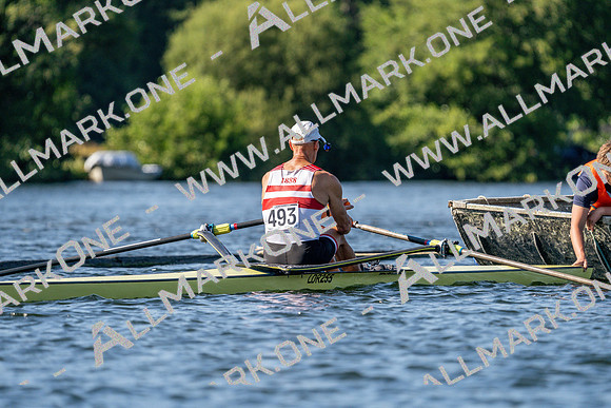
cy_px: 204
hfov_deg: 4.8
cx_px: 306
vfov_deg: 3.2
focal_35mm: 430
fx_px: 7299
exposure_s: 1/1600
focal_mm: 430
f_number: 6.3
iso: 400
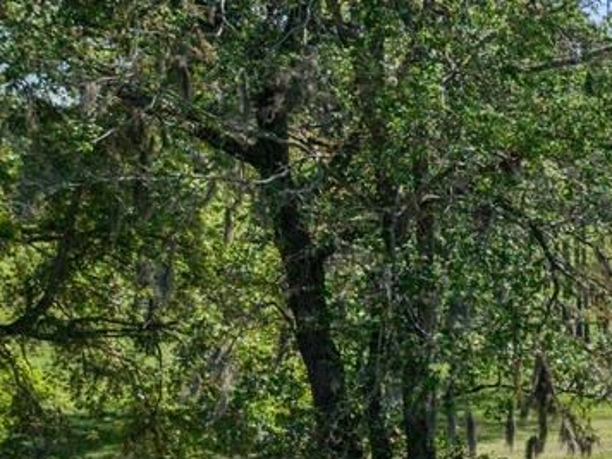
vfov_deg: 13.2
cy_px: 619
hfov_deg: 14.6
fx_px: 1909
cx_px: 1279
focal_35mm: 108
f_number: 1.8
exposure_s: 1/6000
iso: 240
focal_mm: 8.67
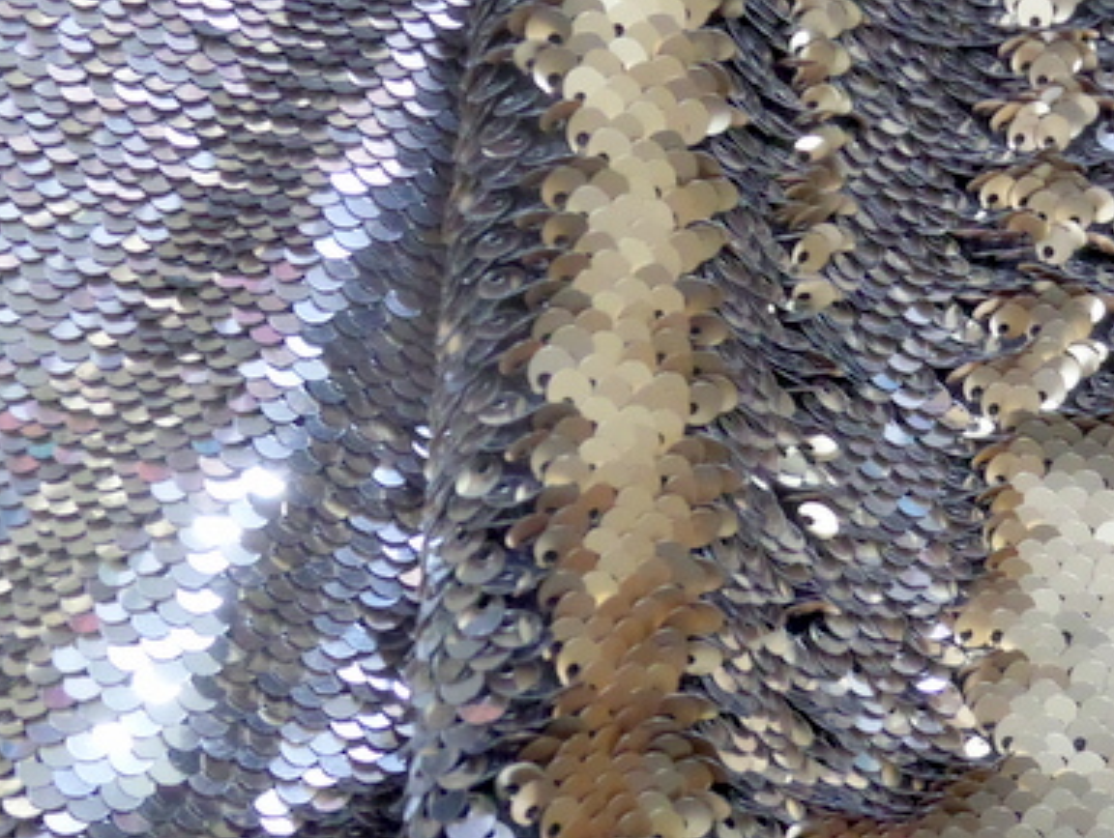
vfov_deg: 29.2
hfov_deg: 37.7
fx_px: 1611
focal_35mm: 50
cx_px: 754
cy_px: 415
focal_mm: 4
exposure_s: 1/30
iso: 480
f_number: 3.2
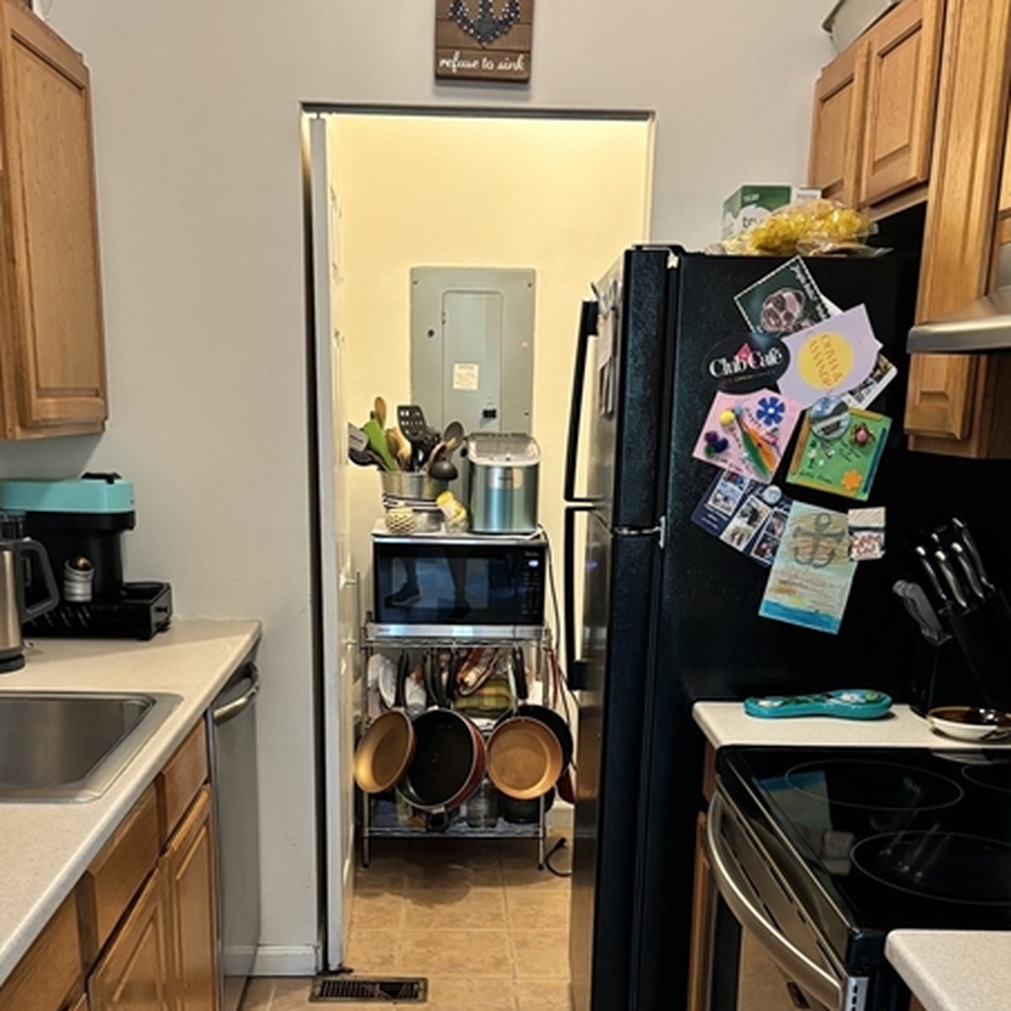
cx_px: 489
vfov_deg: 41.6
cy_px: 752
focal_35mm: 39
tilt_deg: -15.2
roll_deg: -2.4
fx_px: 1289
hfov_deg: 42.8
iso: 400
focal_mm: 5.96
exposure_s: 1/40
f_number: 1.6
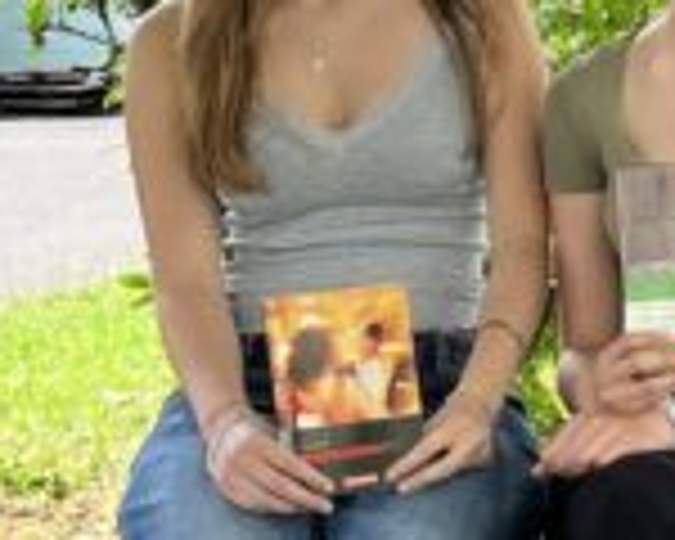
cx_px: 1503
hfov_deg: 11.8
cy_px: 160
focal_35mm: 139
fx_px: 2777
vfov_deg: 11.1
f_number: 1.6
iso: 50
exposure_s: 1/906
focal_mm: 5.1
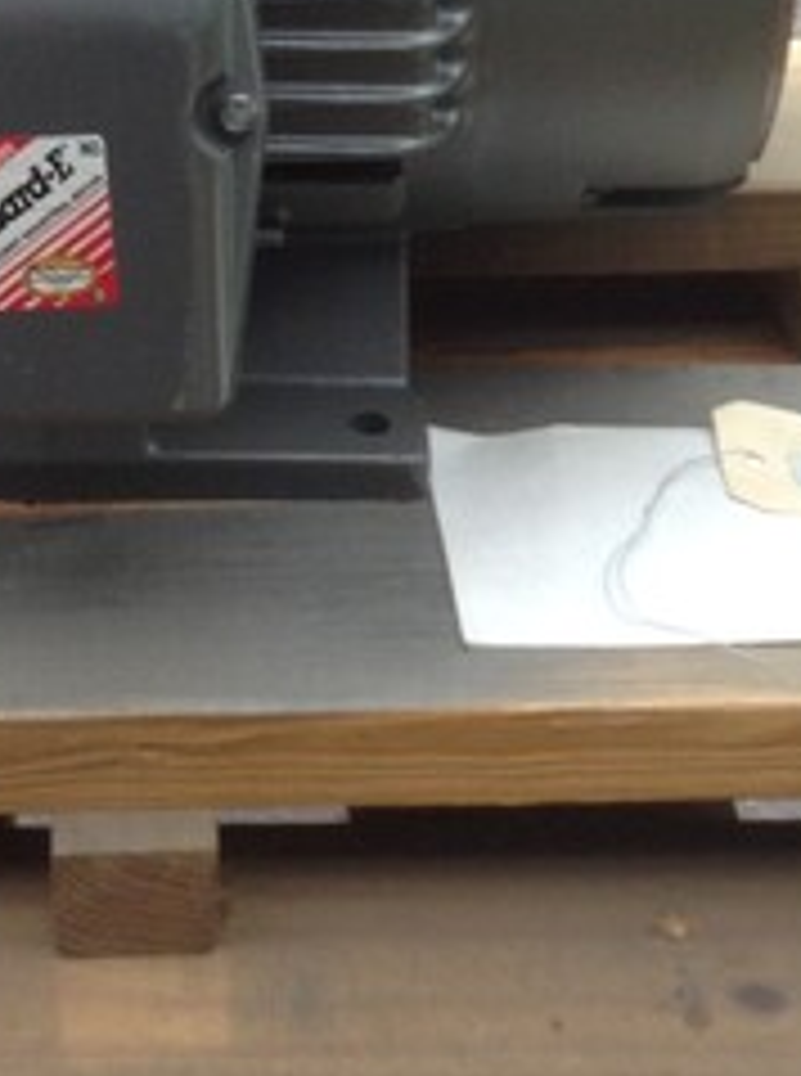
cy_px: 32
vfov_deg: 22.8
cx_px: 148
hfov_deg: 17.5
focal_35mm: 83
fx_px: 2572
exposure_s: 1/120
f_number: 2.4
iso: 40
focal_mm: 3.3
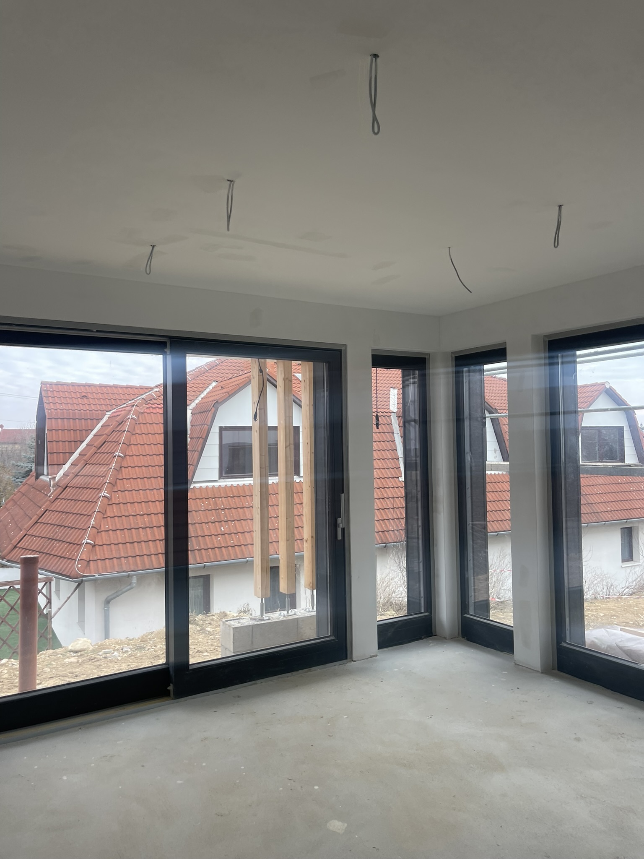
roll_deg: +0.9
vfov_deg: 69.4
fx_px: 620
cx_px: 322
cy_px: 430
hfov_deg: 54.9
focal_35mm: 25
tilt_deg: +4.5
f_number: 1.6
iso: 32
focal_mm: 5.1
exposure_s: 1/176
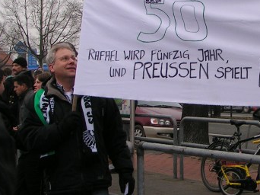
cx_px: 197
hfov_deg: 21.8
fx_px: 668
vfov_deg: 16.6
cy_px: 85
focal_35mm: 89
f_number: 5.6
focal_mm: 5.8
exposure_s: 1/80
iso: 50
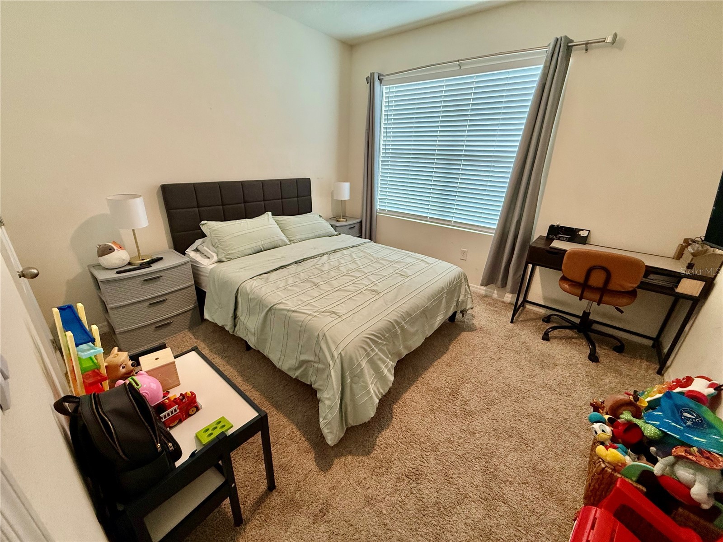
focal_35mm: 14
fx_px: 292
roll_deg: -1.5
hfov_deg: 102.1
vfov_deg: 85.7
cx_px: 362
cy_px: 271
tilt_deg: -22.5
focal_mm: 2.22
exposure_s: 1/120
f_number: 2.2
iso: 320
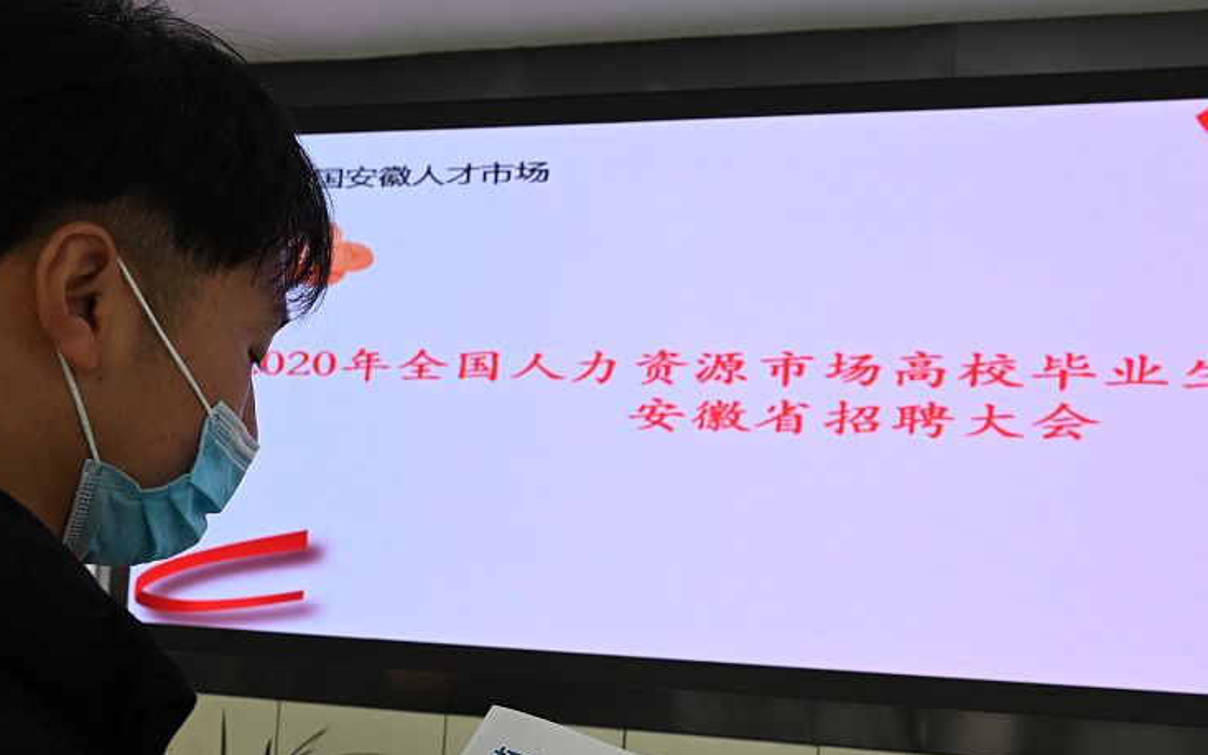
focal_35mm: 40
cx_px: 708
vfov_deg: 31.5
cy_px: 551
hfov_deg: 49.0
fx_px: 1317
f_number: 7.1
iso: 800
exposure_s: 1/50
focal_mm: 24
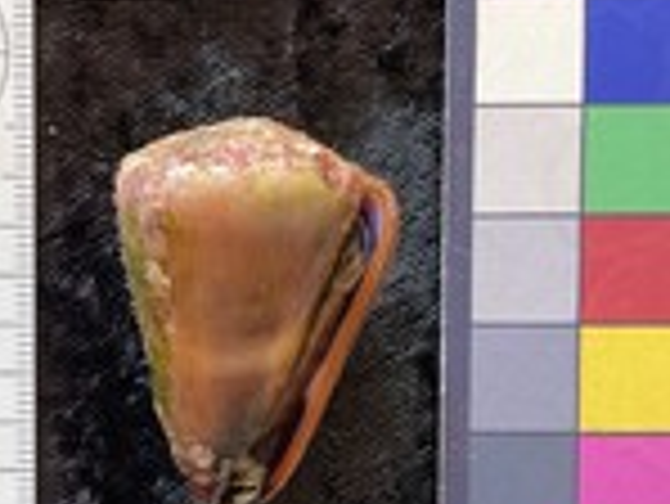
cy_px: 443
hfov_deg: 28.4
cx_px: 243
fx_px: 1317
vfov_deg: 21.2
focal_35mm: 68
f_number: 1.8
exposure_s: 1/60
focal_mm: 3
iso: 50
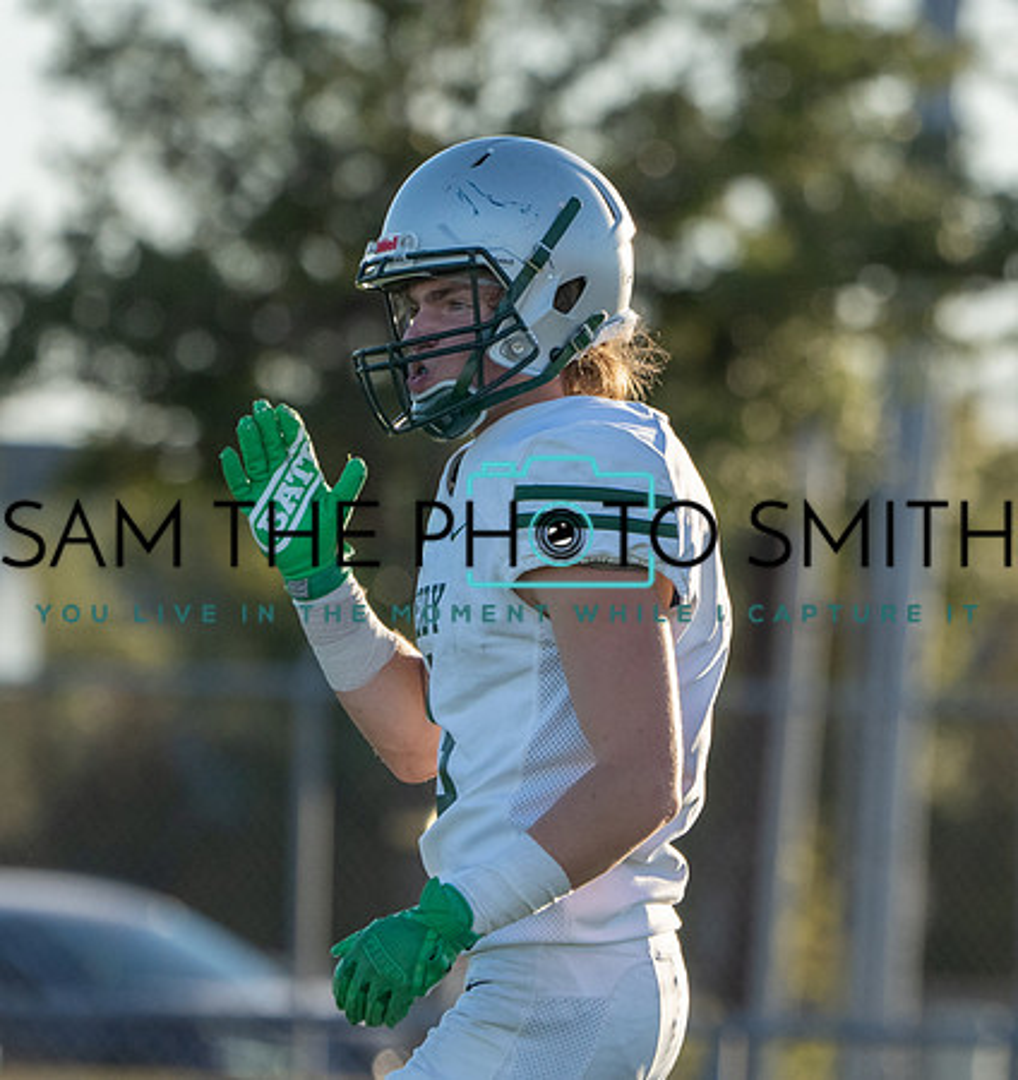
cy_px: 792
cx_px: 644
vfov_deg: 2.3
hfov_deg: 2.1
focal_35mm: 797
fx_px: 27357
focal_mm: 312
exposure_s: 1/1250
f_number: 5.6
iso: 400
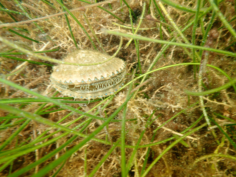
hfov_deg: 69.4
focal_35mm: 25
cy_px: 88
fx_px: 170
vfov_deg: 54.9
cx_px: 118
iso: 160
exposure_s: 1/60
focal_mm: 4.5
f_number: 2
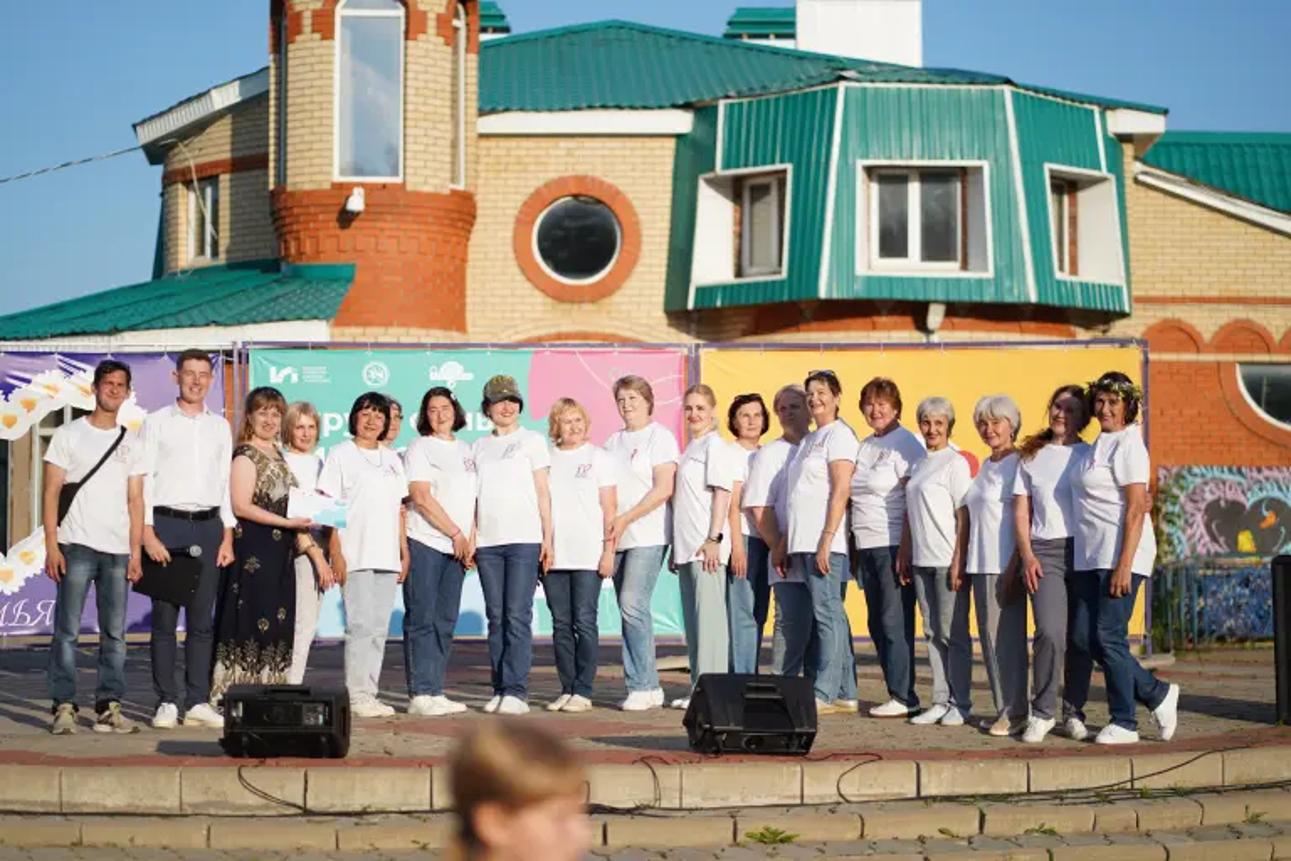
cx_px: 646
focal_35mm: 85
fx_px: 3048
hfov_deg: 23.9
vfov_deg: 16.1
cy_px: 430
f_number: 1.8
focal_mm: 85
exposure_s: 1/8000
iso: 200
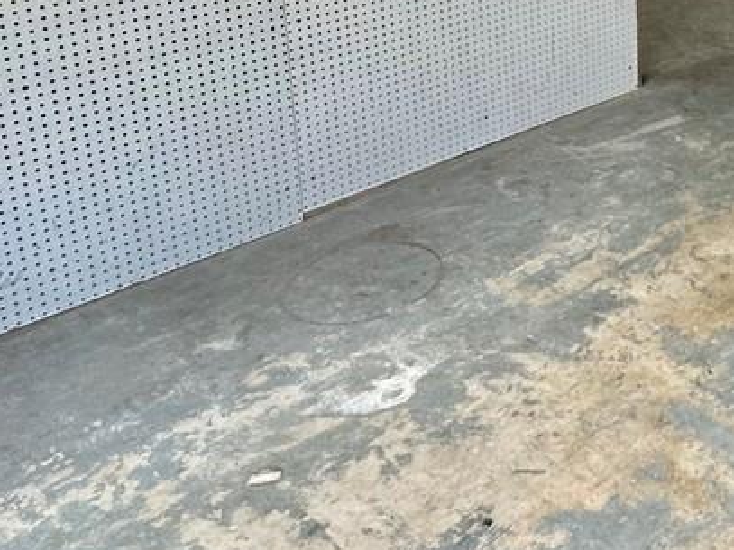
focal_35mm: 55
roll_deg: -2.0
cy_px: -112
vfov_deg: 24.1
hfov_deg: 29.3
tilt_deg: -13.6
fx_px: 1166
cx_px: 916
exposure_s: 1/99
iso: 80
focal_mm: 2.22
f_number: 2.2
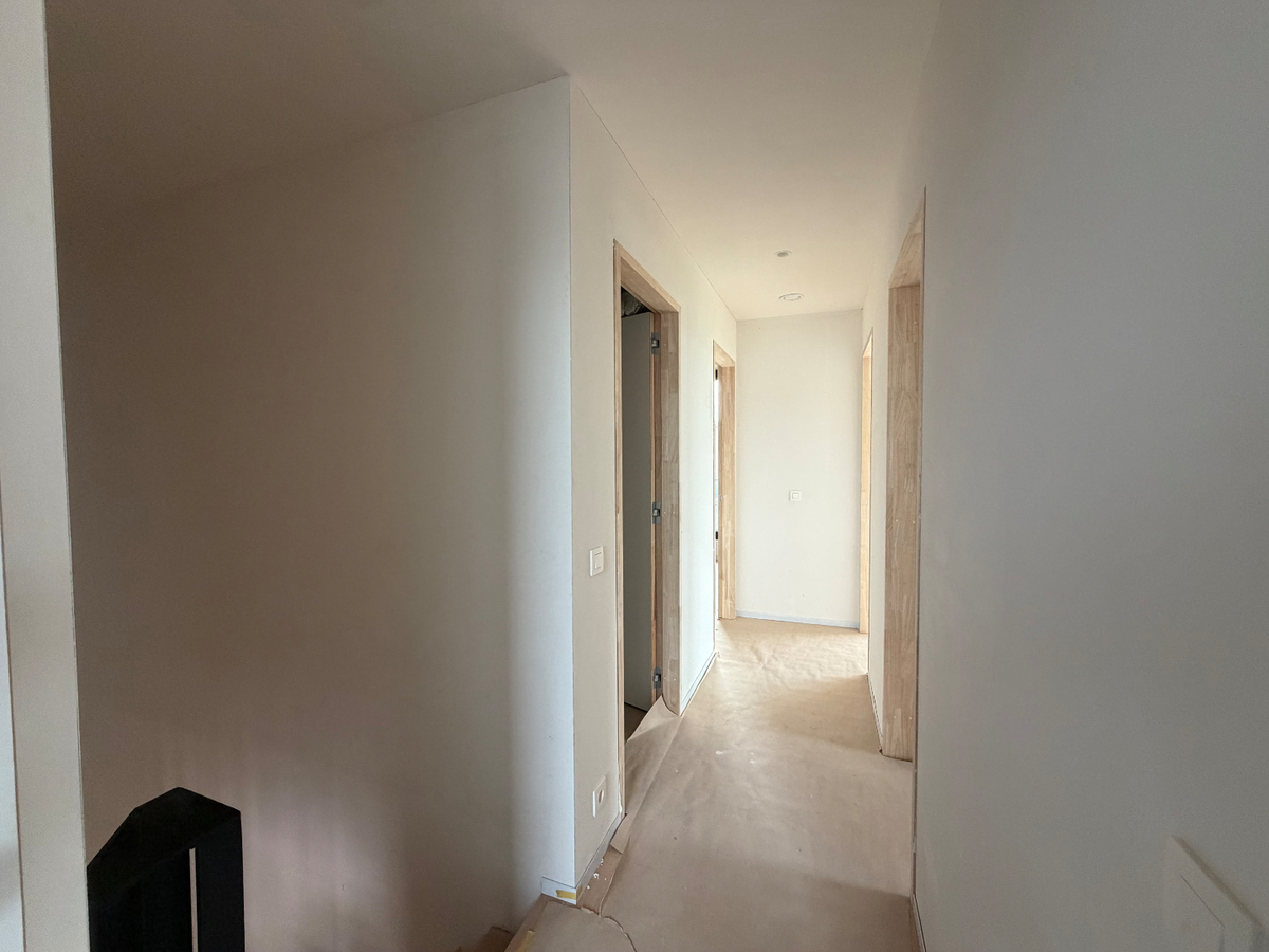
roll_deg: +0.6
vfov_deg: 85.7
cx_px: 634
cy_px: 476
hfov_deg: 102.1
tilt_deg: -2.2
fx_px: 513
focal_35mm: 14
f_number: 2.2
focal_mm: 2.22
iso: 320
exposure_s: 1/61
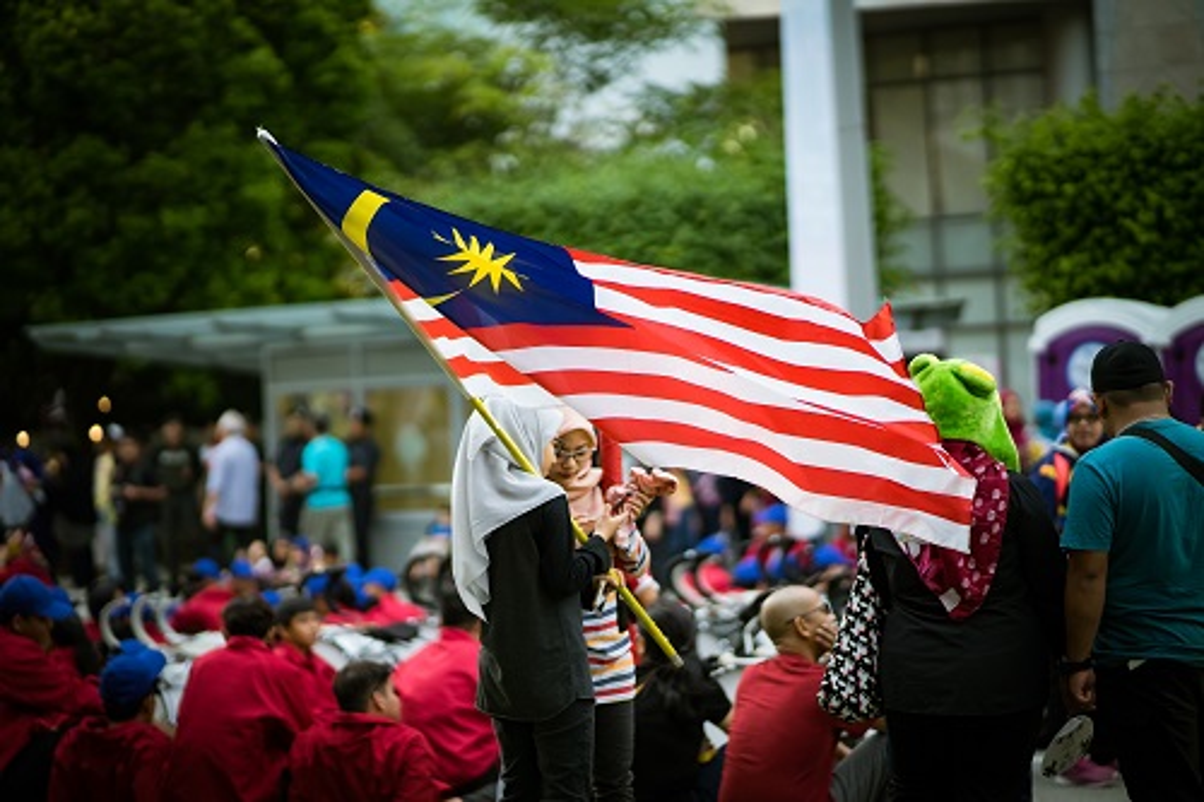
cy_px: 401
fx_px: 2842
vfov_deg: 16.1
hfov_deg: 23.9
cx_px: 602
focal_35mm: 85
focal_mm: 85
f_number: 1.4
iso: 640
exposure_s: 1/4000
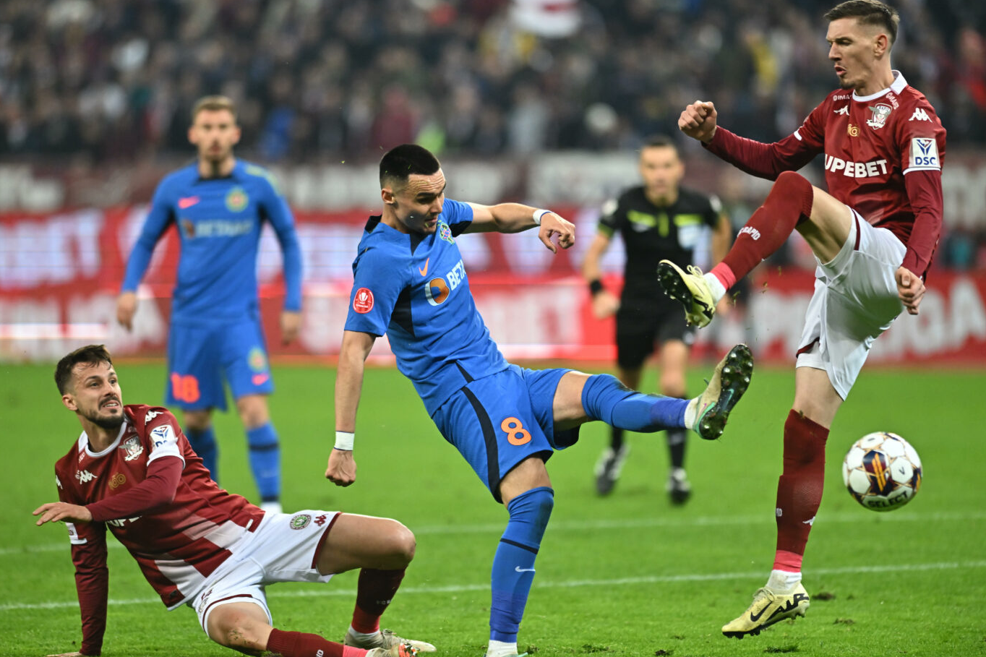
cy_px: 334
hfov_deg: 6.7
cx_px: 486
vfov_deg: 4.5
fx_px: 8434
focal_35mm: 308
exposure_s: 1/2000
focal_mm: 300
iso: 3200
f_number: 2.8
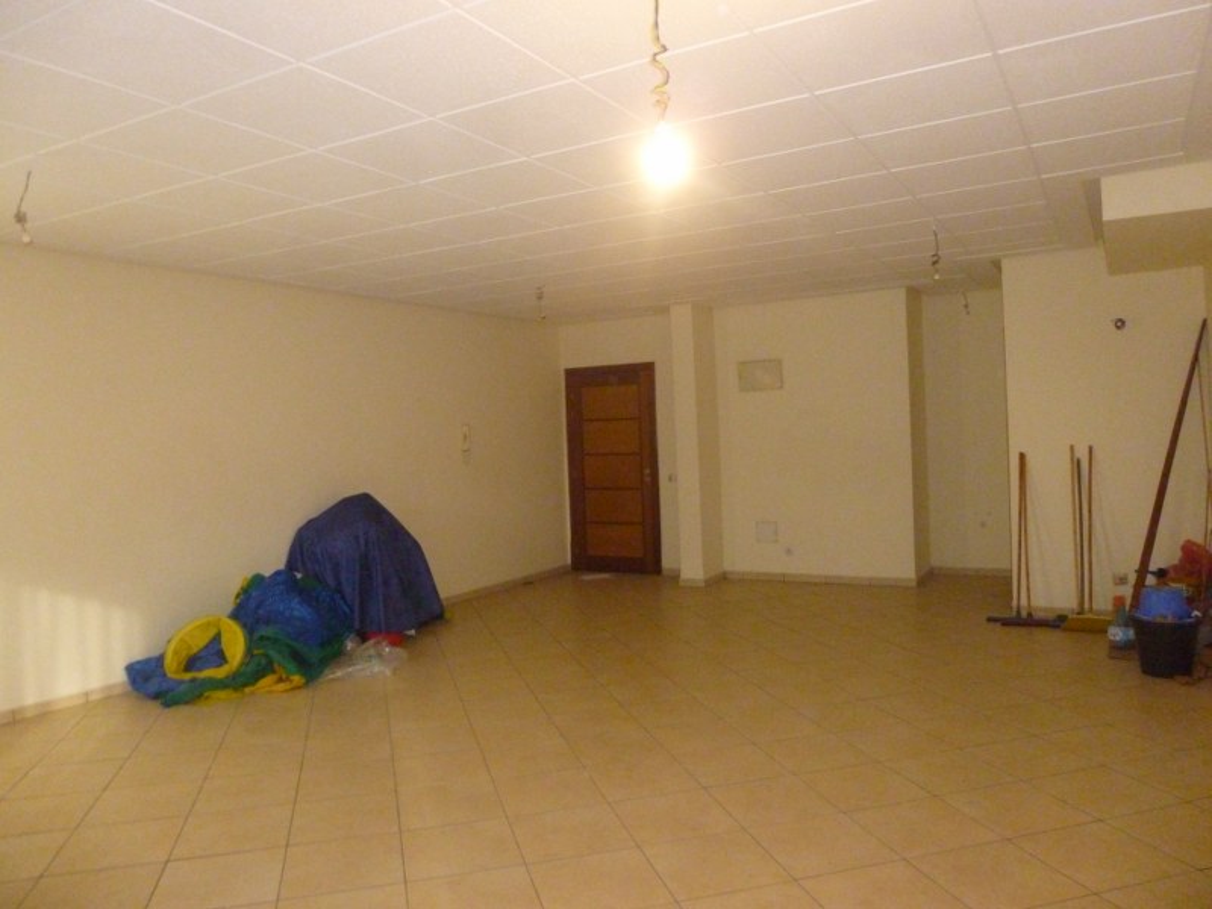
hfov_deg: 69.4
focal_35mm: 25
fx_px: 875
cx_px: 606
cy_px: 454
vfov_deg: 54.9
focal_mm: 4.5
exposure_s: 1/60
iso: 640
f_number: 3.1
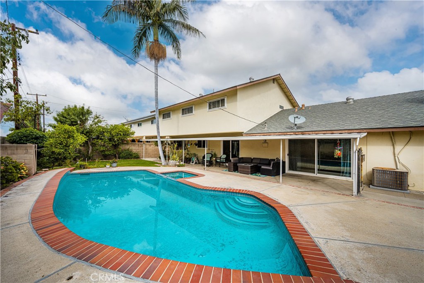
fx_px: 165
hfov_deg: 104.2
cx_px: 212
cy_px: 142
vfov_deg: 81.2
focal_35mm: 14
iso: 100
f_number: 10
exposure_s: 1/400
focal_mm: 14
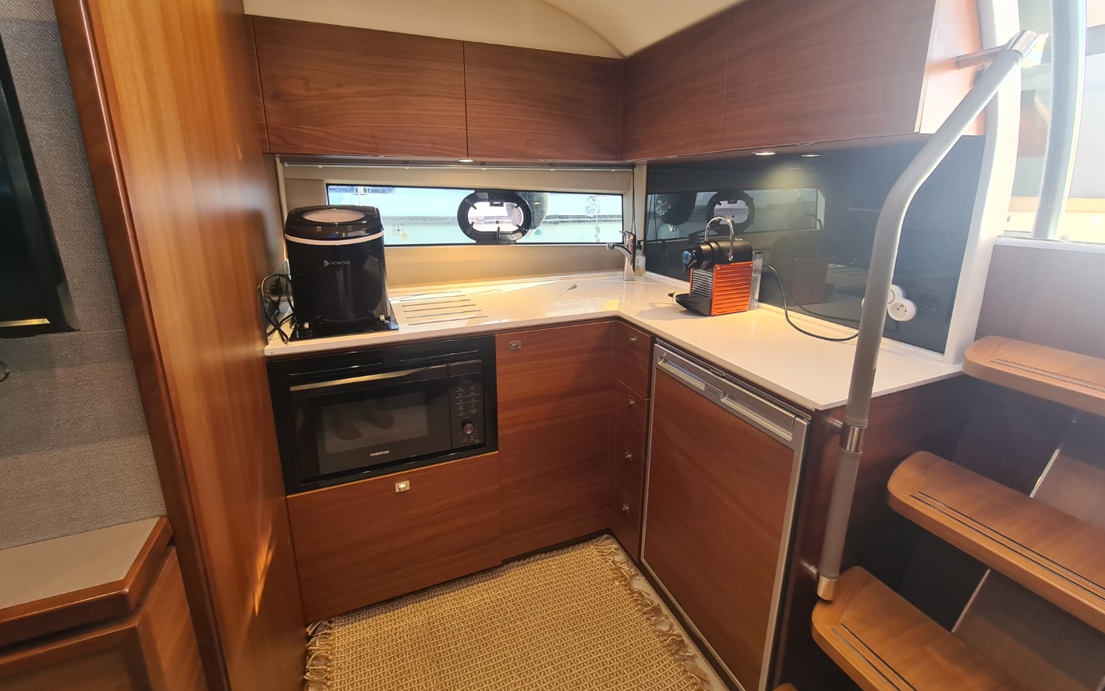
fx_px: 422
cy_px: 303
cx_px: 546
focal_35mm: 14
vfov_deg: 78.3
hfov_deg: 105.3
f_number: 2.2
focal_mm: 2.2
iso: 80
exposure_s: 1/50
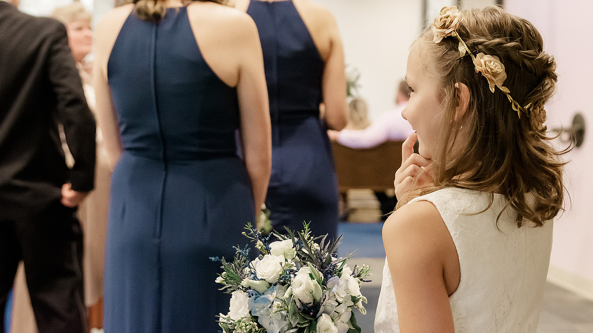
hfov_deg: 32.8
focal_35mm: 64
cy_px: 152
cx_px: 338
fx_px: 1006
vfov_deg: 18.8
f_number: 2.8
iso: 2800
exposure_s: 1/125
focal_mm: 35
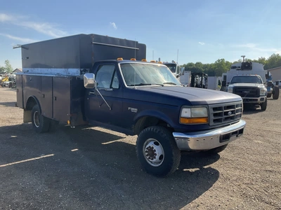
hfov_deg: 61.7
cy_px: 105
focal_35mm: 29
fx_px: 235
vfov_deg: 48.2
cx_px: 140
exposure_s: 1/1412
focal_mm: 3
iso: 25
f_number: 1.8
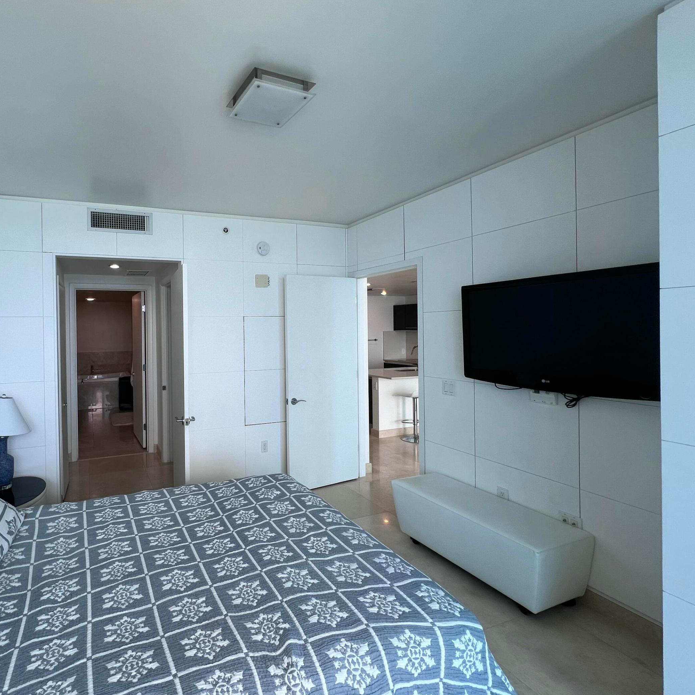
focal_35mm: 16
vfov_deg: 87.4
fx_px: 363
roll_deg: +0.8
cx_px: 222
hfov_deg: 83.9
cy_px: 334
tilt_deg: -0.2
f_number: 1.8
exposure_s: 1/127
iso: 32
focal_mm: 1.57
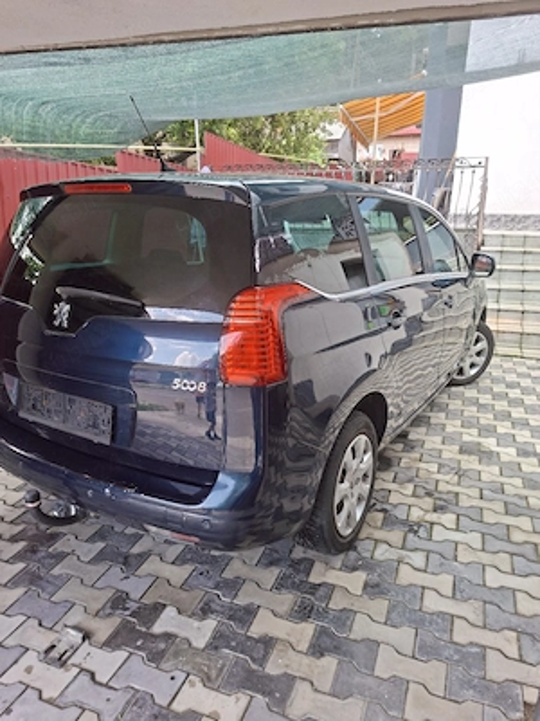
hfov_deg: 58.9
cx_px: 270
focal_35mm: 23
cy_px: 360
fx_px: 478
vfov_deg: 73.9
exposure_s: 1/100
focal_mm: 5.54
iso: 50
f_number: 1.8
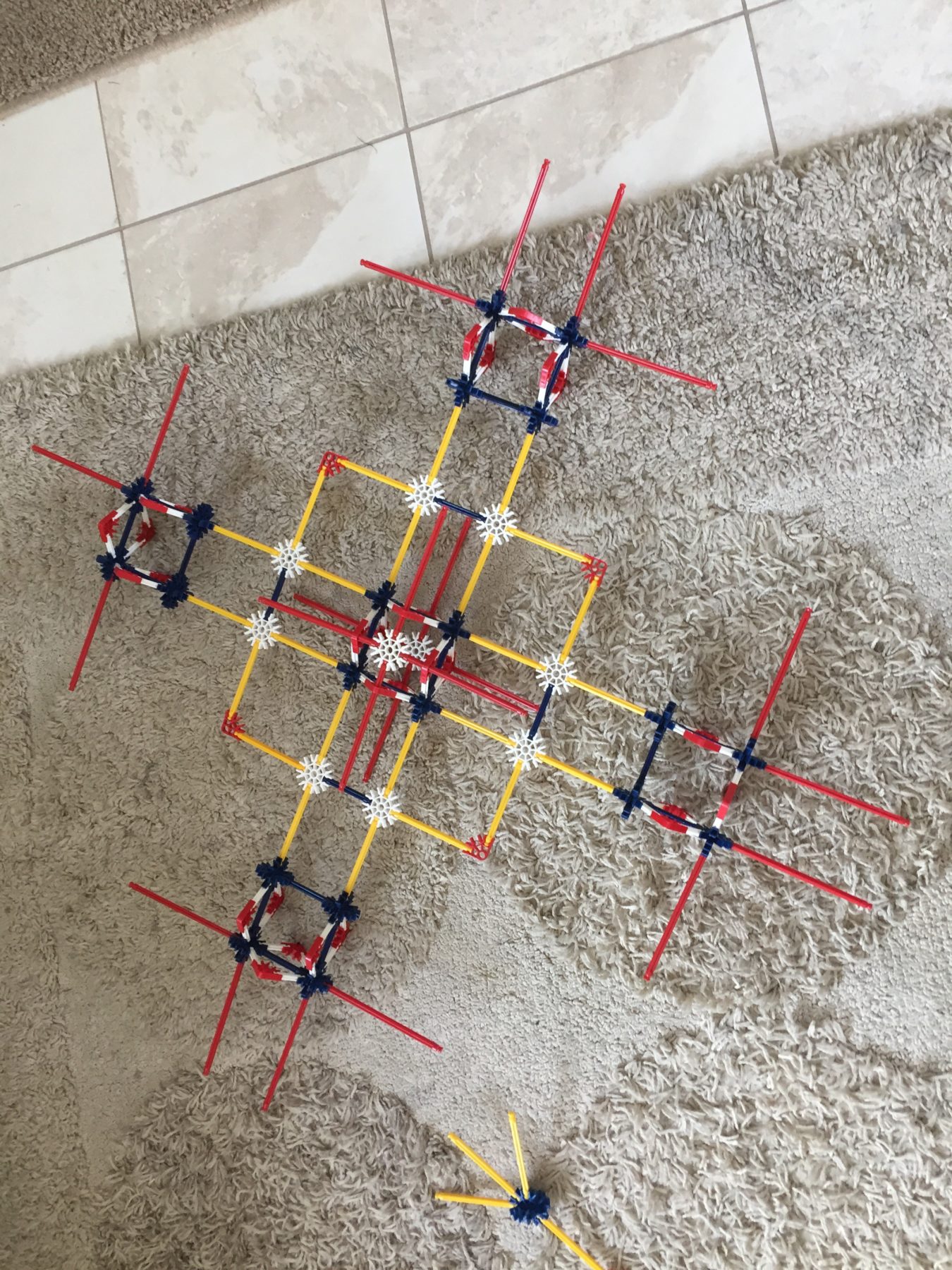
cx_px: 476
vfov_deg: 61.7
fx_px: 1063
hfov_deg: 48.2
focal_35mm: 29
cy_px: 635
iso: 80
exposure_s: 1/33
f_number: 2.2
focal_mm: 4.15
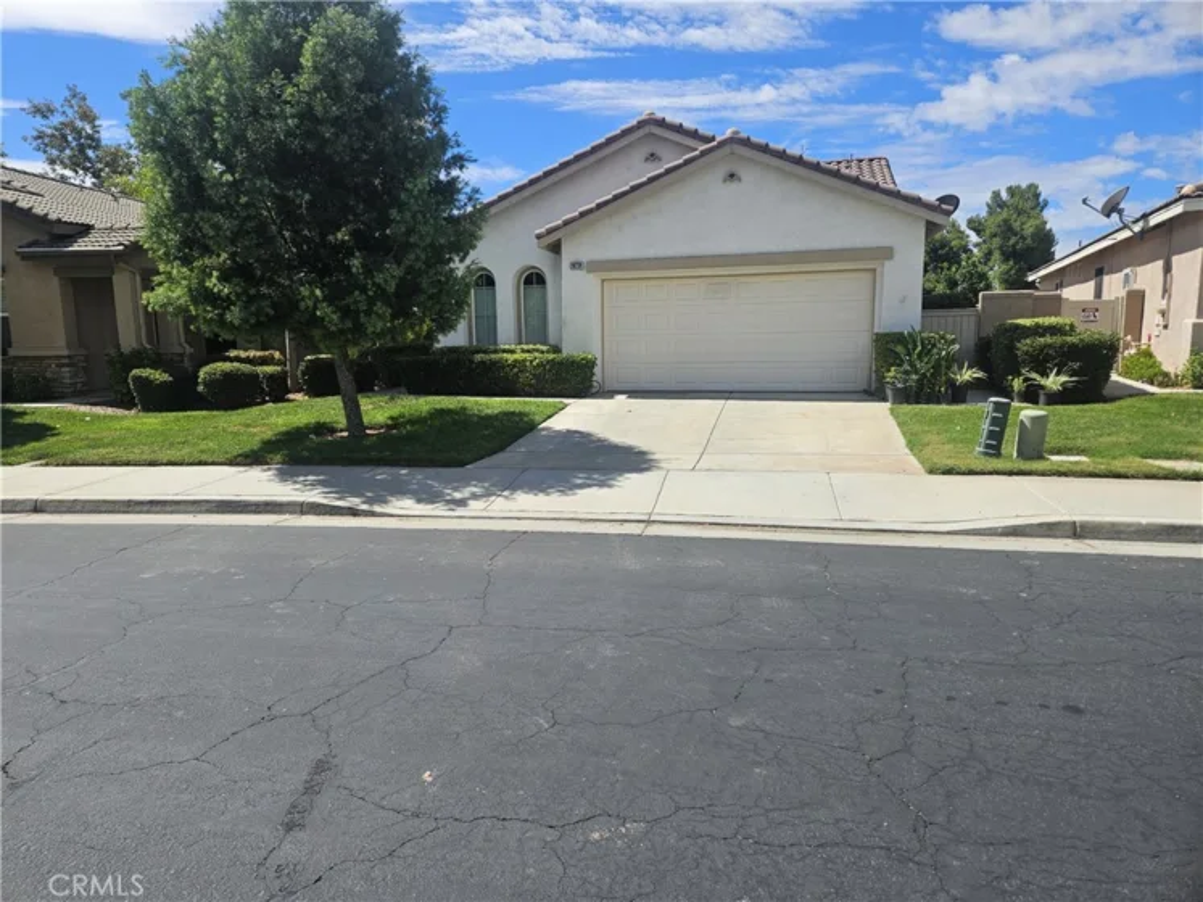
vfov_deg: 58.9
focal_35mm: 23
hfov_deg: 73.9
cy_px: 451
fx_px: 799
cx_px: 602
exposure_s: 1/2060
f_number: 1.8
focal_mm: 5.4
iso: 25
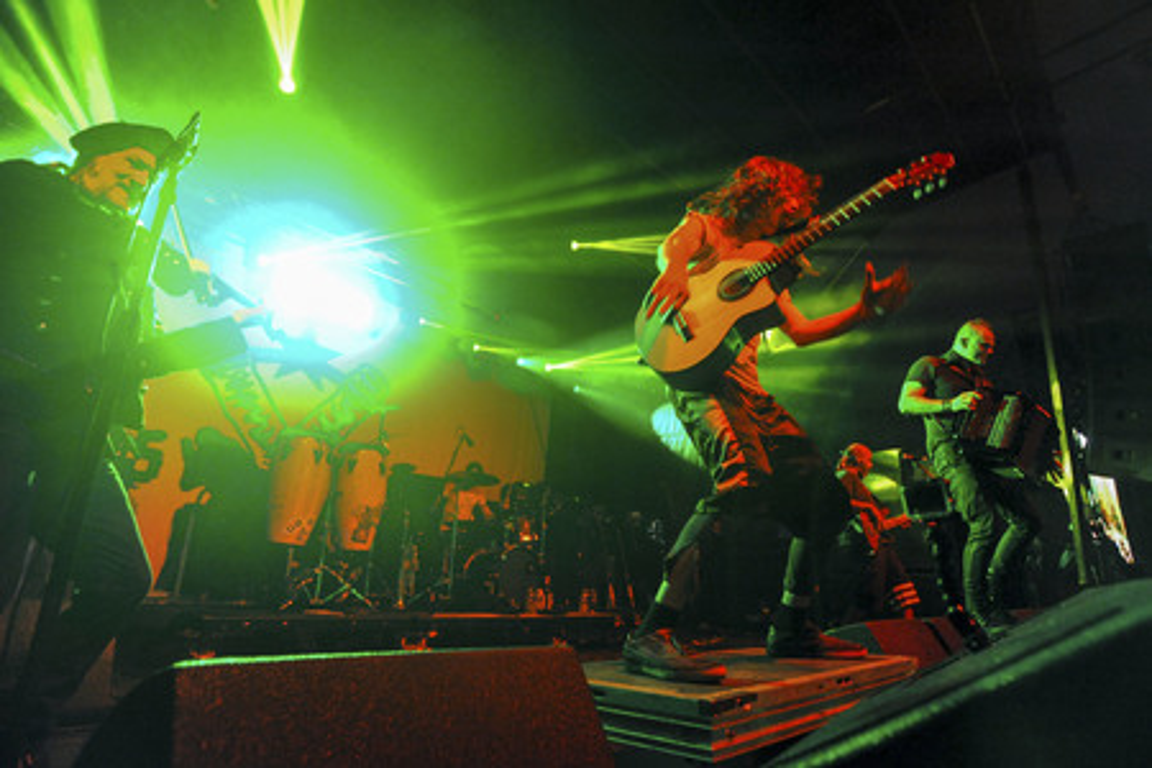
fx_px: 544
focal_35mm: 17
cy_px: 384
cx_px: 576
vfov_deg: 70.4
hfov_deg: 93.3
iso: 5000
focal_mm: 17
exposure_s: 1/200
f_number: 2.8
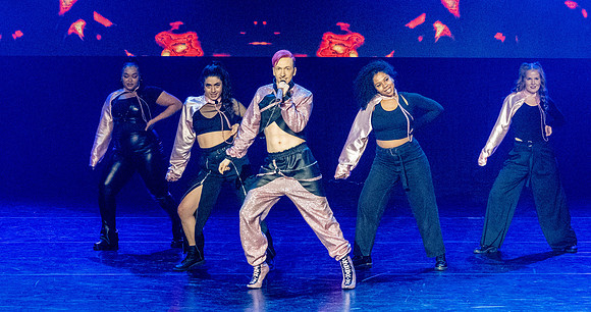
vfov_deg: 11.4
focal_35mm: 101
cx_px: 312
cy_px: 159
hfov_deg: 21.4
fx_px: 1567
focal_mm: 54
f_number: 4
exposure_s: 1/200
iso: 18000
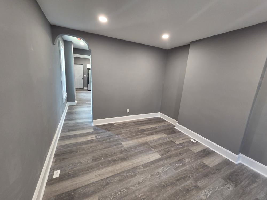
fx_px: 100
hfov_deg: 106.2
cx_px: 134
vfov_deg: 89.9
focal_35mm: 13
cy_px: 100
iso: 400
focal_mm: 2.2
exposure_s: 1/60
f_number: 2.2
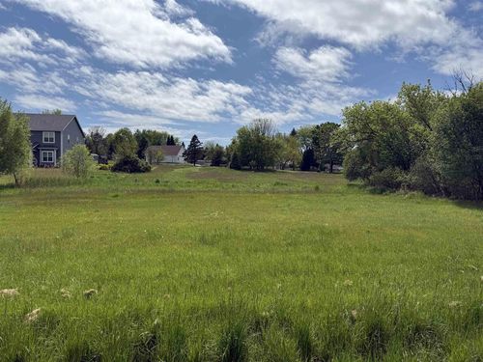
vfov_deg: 56.8
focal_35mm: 24
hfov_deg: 71.6
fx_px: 335
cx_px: 242
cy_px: 181
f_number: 1.78
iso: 80
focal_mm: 6.76
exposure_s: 1/10309
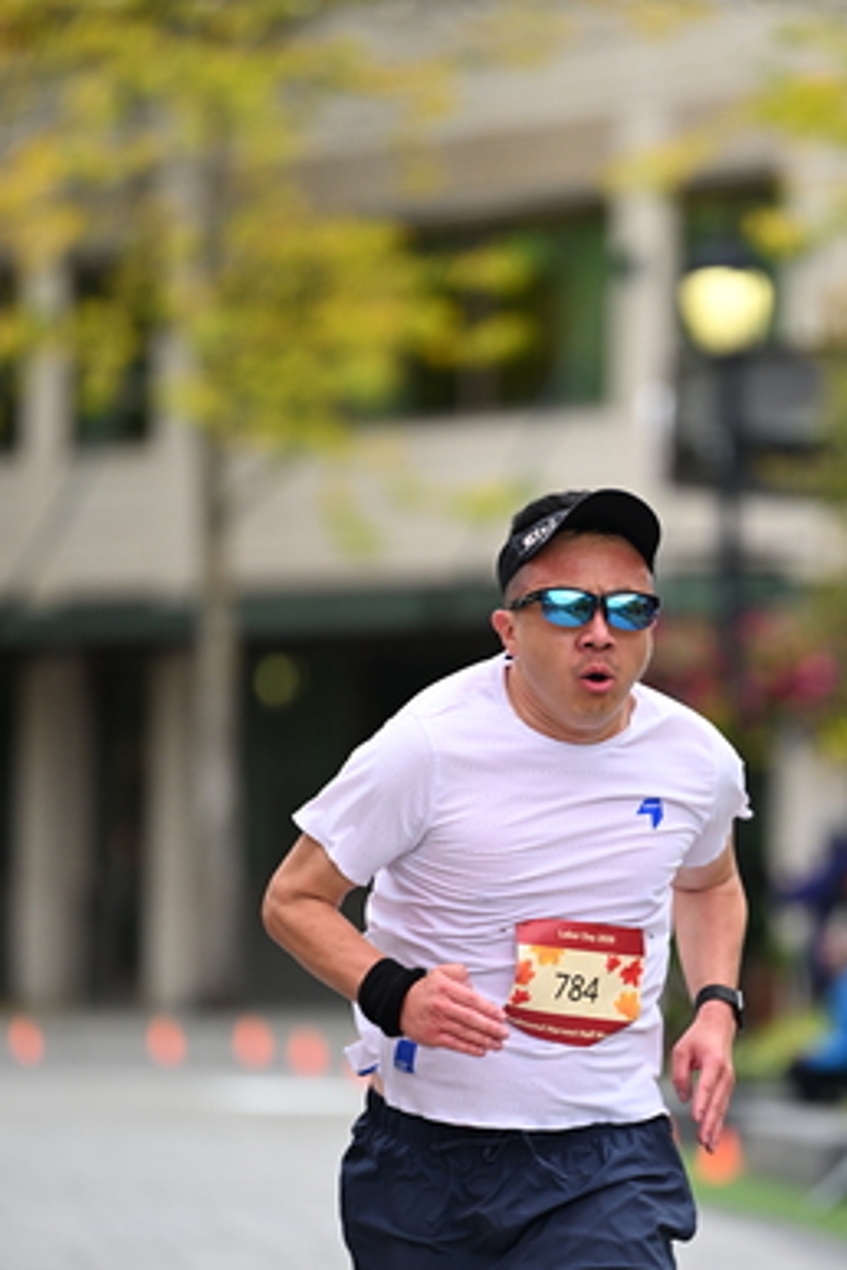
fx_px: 10022
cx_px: 540
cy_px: 774
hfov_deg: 4.8
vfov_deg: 7.3
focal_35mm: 284
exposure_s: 1/2000
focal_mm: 200
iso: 640
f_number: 2.8
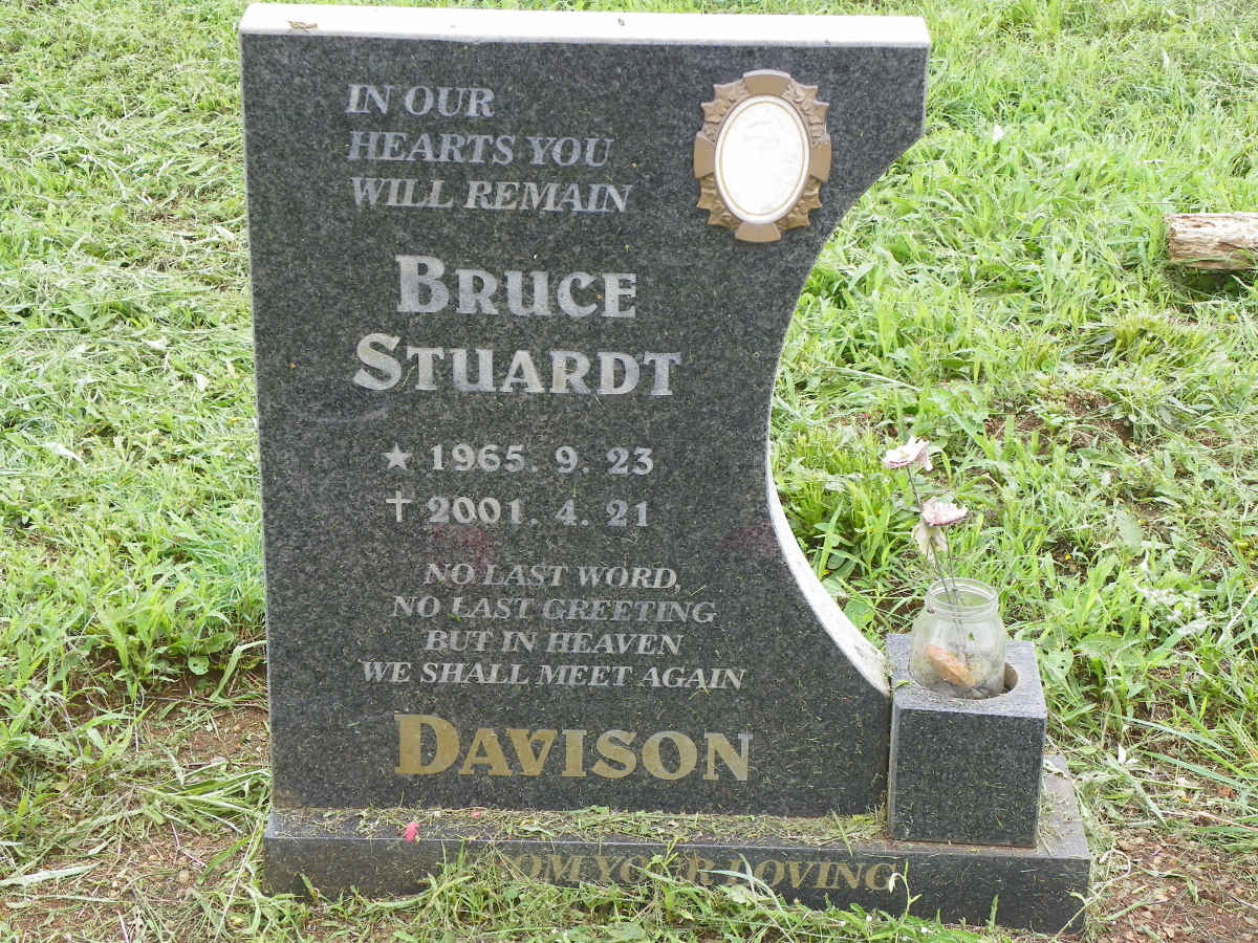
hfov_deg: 26.0
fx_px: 2726
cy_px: 472
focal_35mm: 75
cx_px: 629
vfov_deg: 19.6
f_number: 4
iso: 64
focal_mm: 13.4
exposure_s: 1/80
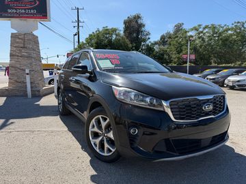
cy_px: 92
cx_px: 123
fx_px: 171
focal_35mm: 24
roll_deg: -0.5
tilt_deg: -7.2
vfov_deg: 56.8
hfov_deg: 71.6
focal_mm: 6.76
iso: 100
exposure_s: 1/4167
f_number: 1.78
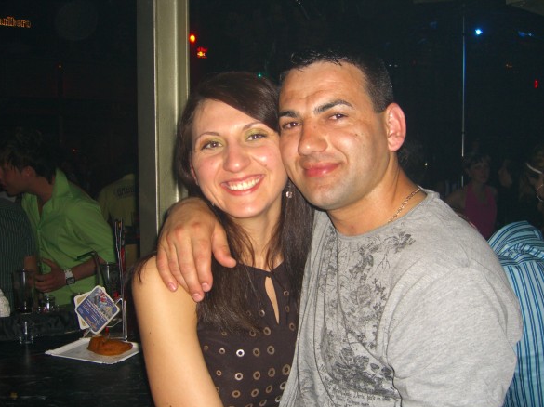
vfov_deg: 36.8
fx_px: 613
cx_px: 271
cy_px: 208
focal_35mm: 39
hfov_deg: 47.9
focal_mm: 7.9
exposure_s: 1/60
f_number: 2.8
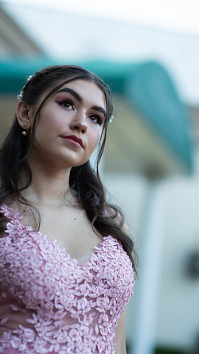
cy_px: 178
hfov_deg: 13.4
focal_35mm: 90
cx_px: 95
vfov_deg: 23.7
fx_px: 845
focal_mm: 85
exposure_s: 1/640
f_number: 2
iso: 250
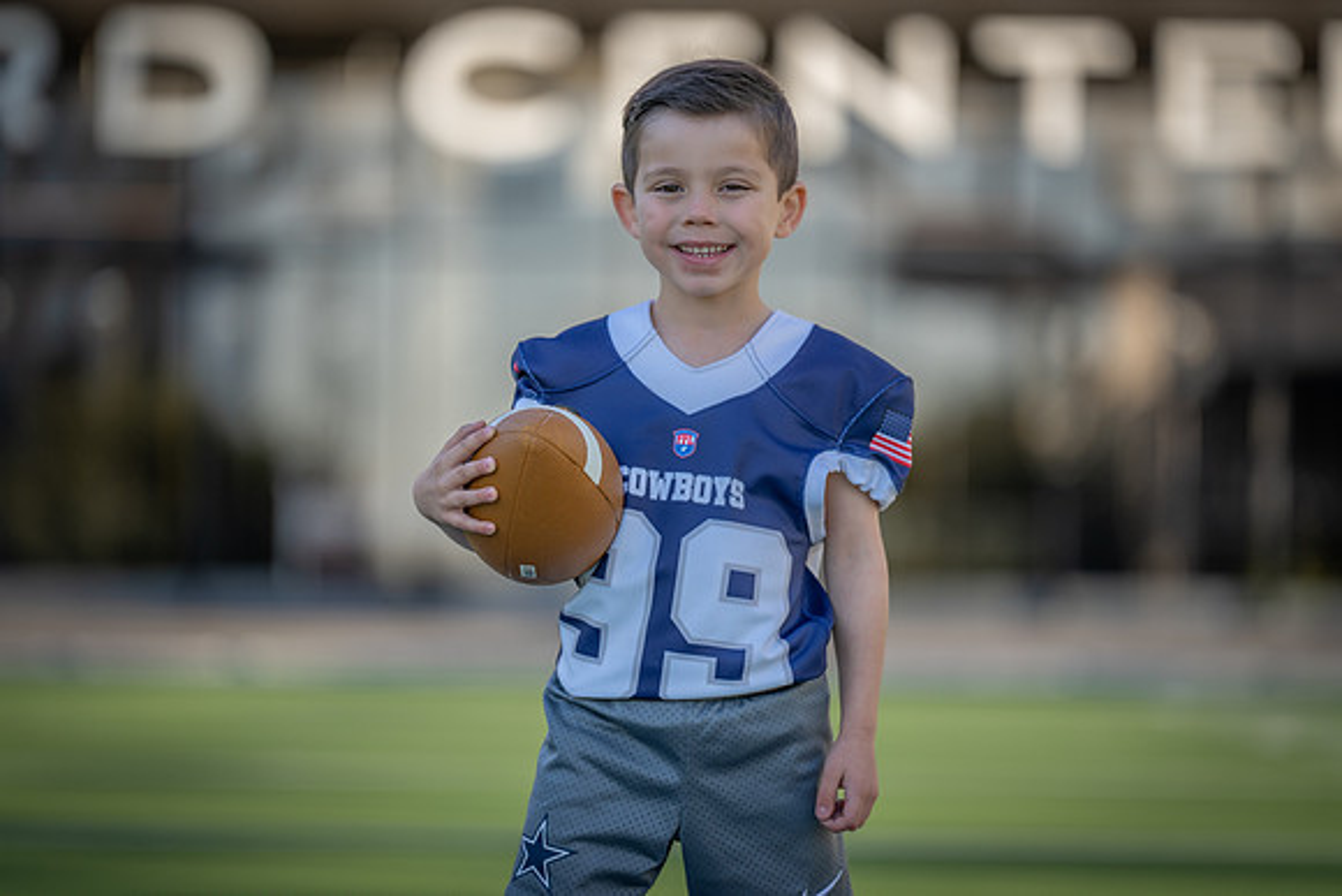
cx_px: 671
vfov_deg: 7.0
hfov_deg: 10.4
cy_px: 448
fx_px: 7370
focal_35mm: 198
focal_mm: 194
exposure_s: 1/640
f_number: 2.8
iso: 100
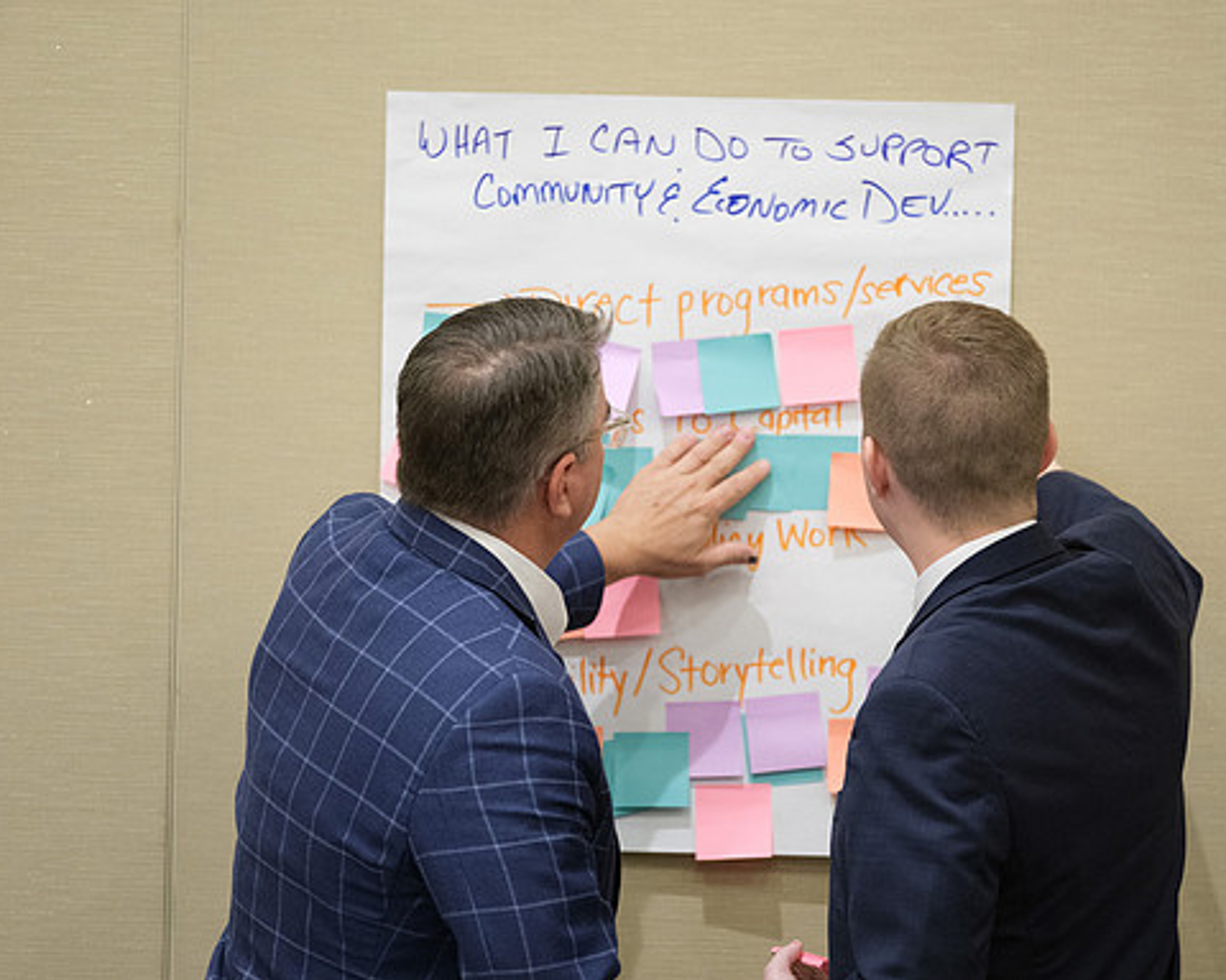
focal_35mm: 238
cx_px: 728
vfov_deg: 6.5
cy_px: 489
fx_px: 8636
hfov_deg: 8.1
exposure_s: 1/160
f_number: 2.8
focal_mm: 140
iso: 3200
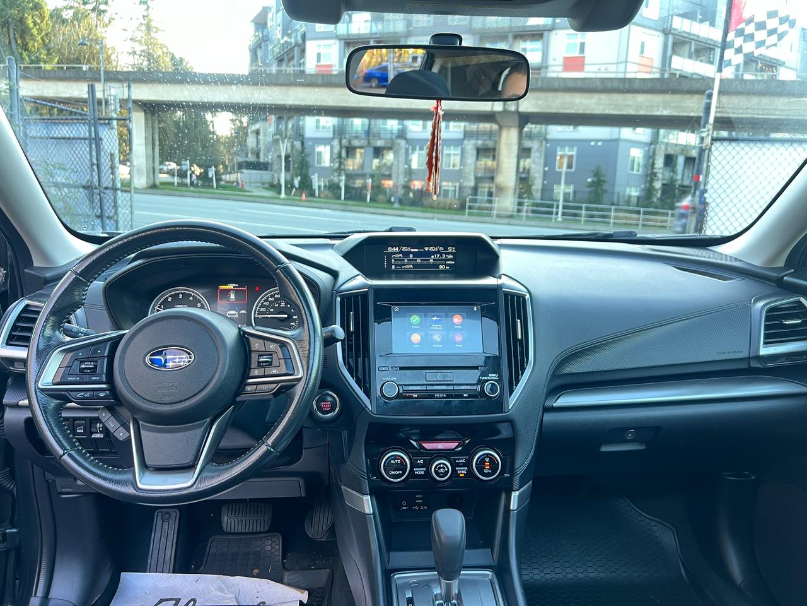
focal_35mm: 26
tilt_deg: -9.1
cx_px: 404
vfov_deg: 53.1
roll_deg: -2.4
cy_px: 303
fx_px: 606
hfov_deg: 67.3
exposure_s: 1/60
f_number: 1.5
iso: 160
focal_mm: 5.7
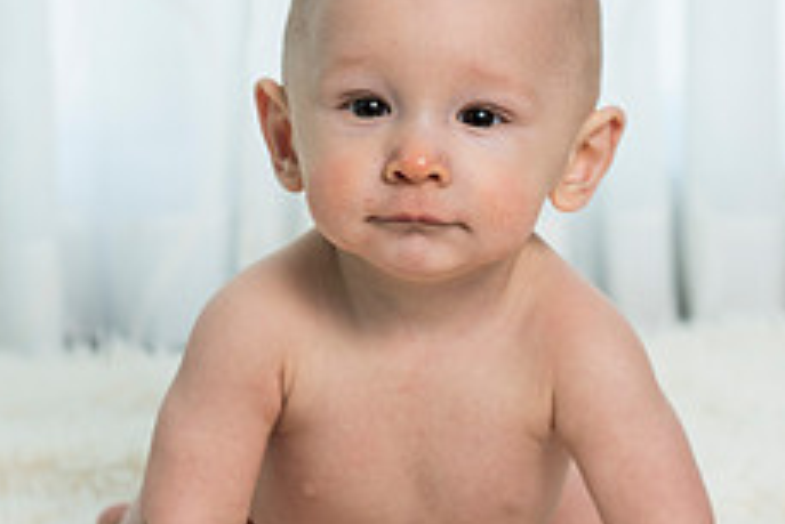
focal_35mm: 152
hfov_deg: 13.5
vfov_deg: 9.0
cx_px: 467
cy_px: 269
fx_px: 3316
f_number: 3.5
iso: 320
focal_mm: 58
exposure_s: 1/200
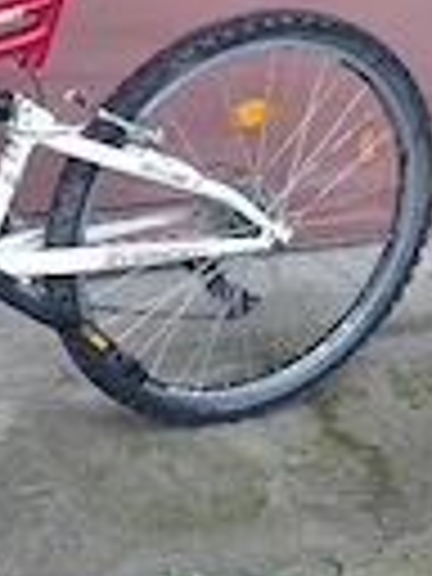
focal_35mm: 78
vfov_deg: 24.8
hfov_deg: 17.6
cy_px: 158
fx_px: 1298
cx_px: -140
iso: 125
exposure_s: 1/60.2
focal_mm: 4.69
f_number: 1.8
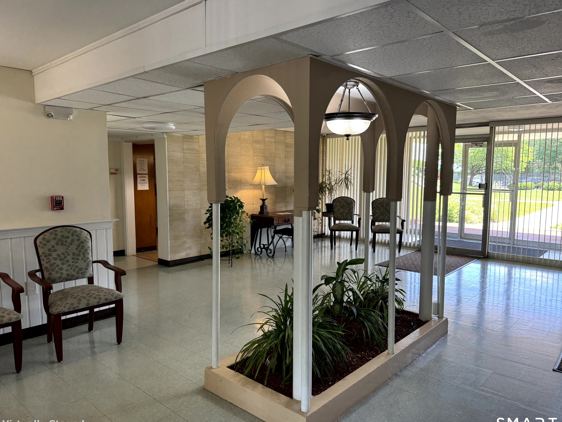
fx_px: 406
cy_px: 213
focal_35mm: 25
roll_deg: +0.1
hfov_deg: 69.4
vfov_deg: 54.9
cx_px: 291
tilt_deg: -5.6
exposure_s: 1/120
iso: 125
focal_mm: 6.76
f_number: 1.78
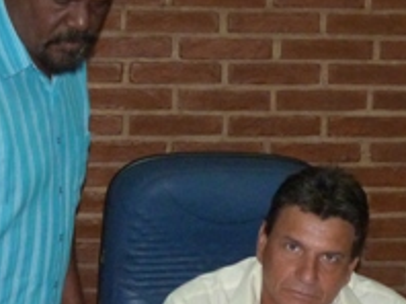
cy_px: 279
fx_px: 1441
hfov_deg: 15.9
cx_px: 90
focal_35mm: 123
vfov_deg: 11.9
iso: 400
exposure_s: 1/250
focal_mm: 6.8
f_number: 3.1
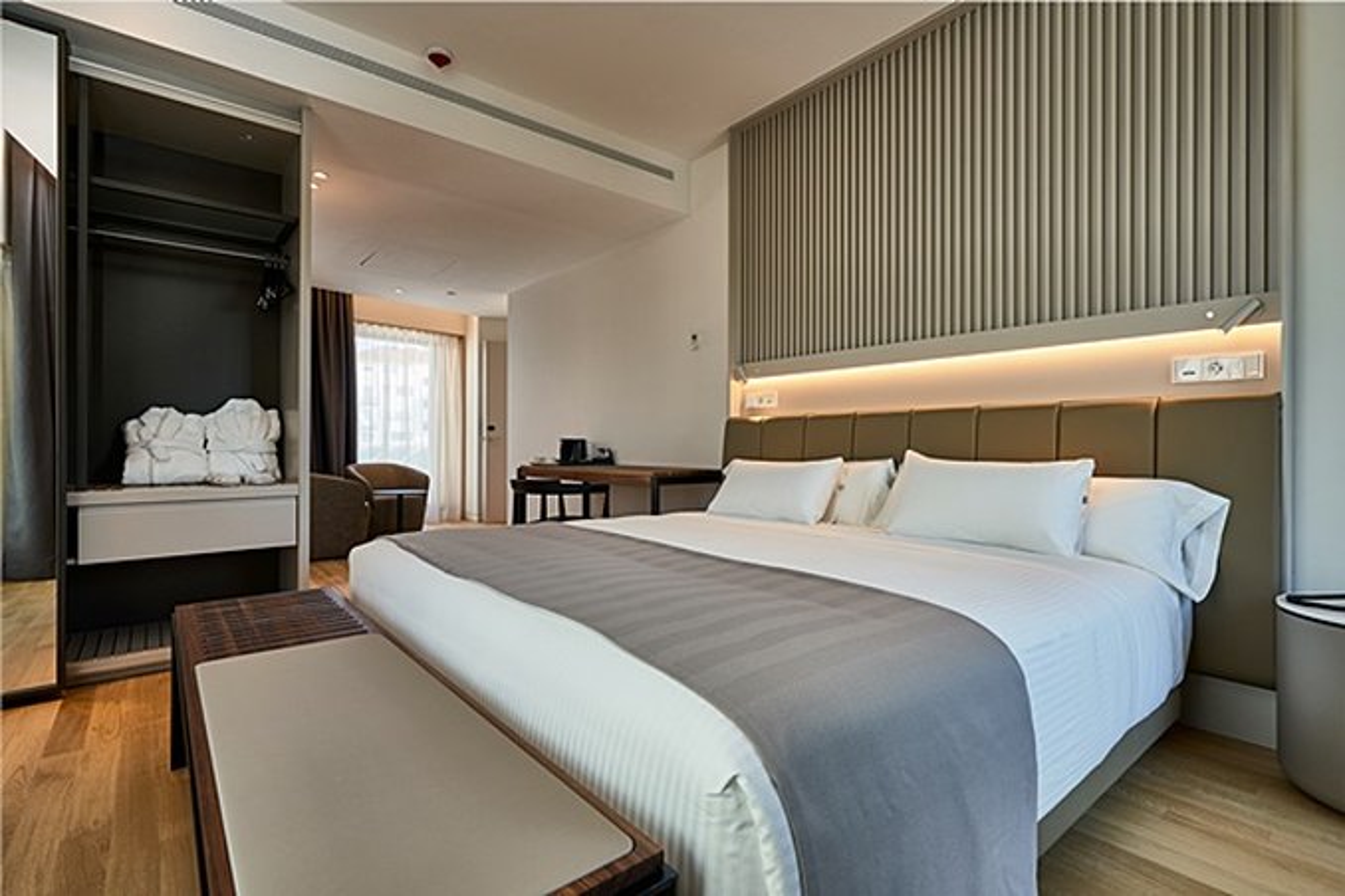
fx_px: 598
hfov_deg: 96.7
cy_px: 448
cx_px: 672
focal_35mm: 16
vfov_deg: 73.7
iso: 200
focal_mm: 16
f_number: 8
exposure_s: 1/50
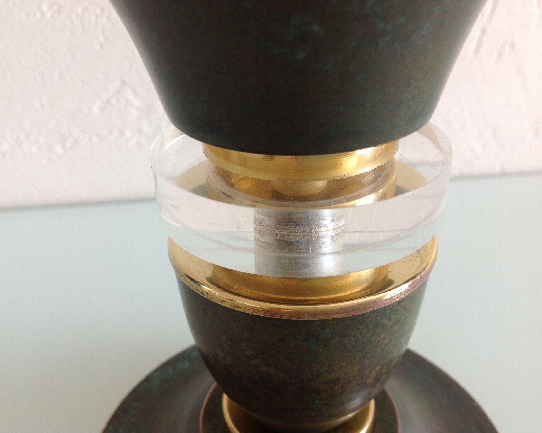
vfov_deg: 40.1
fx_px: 594
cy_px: 215
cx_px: 269
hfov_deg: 49.1
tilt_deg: -29.1
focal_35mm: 37
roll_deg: +0.9
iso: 50
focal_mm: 4.28
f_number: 2.4
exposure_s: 1/30
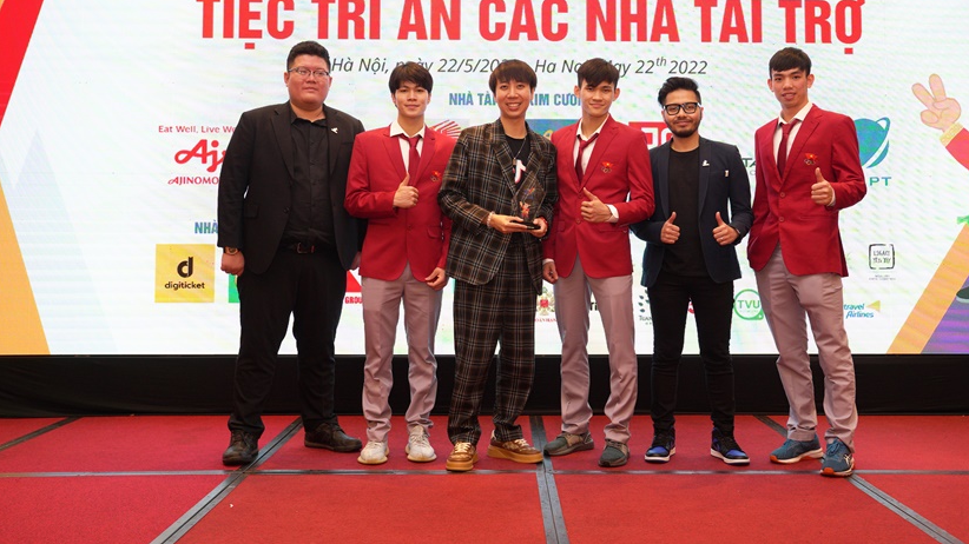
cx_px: 529
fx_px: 1002
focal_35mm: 39
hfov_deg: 51.5
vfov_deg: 30.3
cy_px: 201
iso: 1000
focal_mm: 34
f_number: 4
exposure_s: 1/160
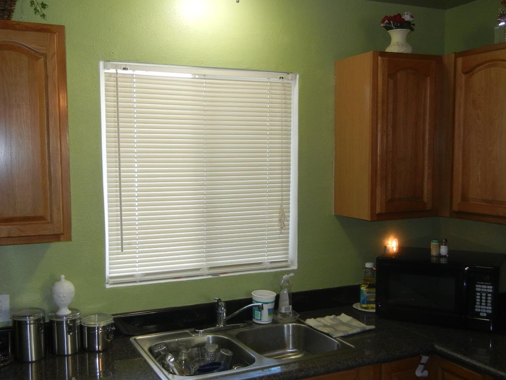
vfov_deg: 36.7
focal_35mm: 39
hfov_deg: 47.8
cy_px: 217
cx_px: 237
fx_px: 570
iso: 200
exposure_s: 1/30
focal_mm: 5.4
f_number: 3.5
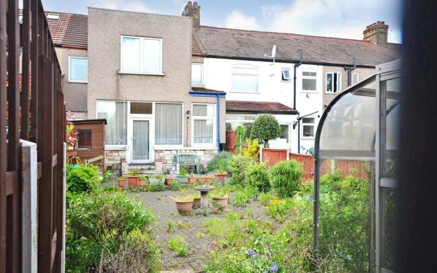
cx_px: 221
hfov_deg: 61.2
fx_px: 369
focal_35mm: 31
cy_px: 140
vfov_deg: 40.6
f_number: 6.3
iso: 200
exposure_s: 1/160
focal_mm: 20
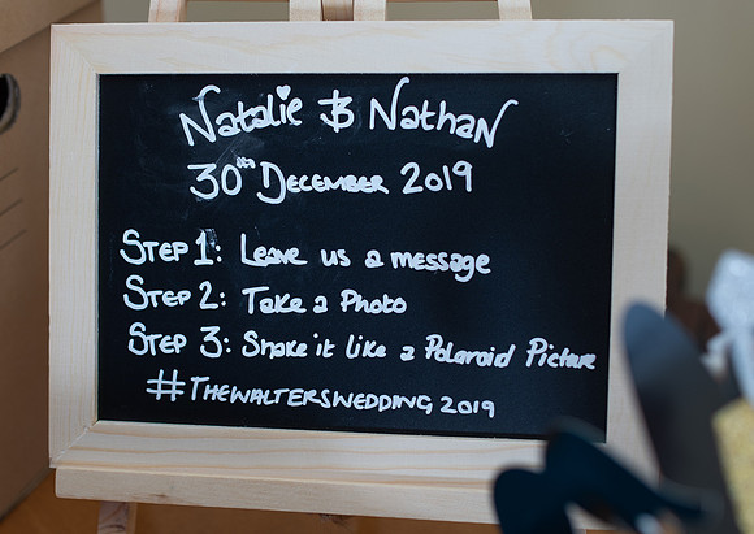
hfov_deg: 31.1
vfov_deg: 22.4
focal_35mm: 63
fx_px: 1348
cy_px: 266
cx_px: 293
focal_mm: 35
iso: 200
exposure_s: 1/100
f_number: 2.5
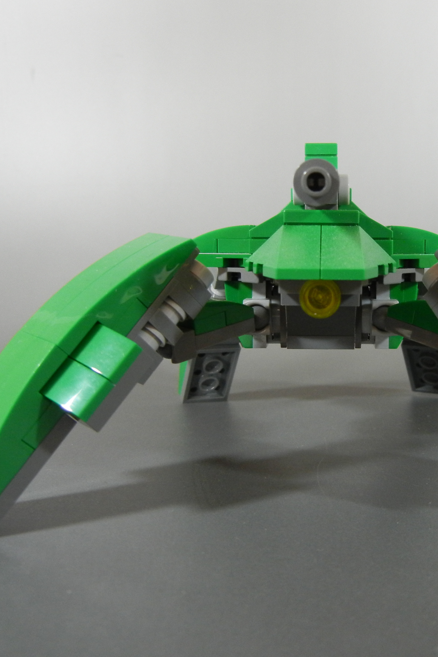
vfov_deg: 46.4
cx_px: 324
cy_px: 329
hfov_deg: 31.4
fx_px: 766
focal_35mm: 42
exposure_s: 1/35.3
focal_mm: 5.4
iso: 400
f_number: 3.5
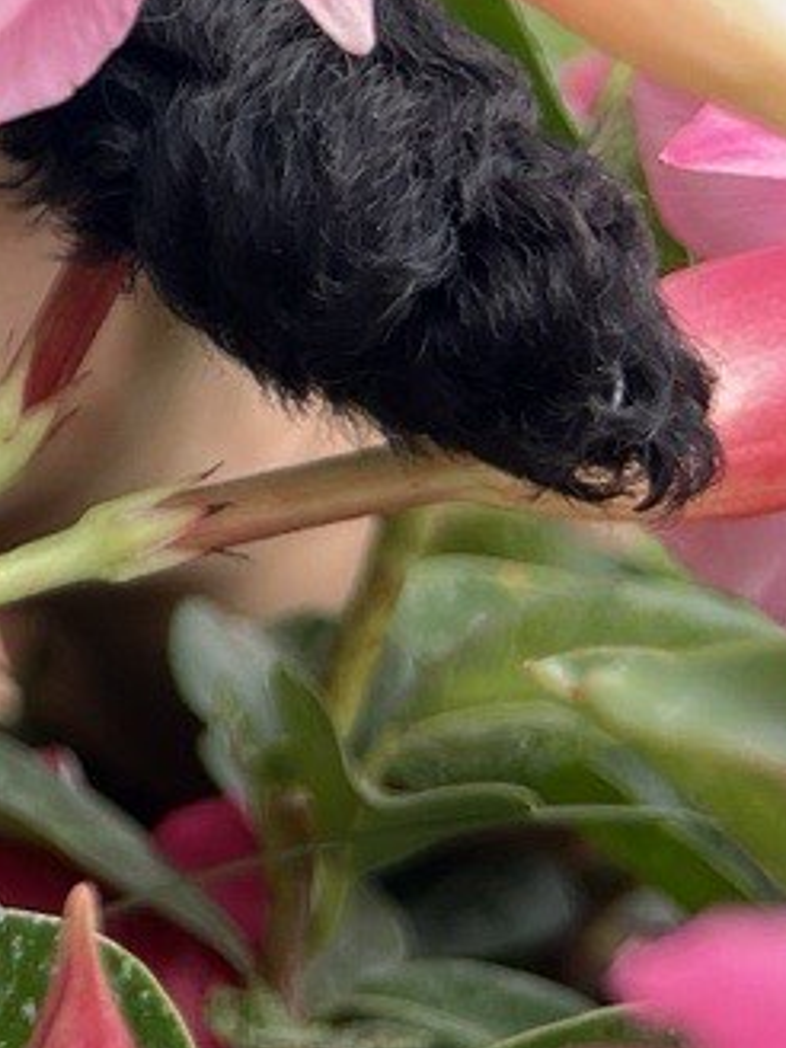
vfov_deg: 14.7
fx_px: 3845
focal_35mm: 127
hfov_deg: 10.7
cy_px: -425
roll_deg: -1.4
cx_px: -744
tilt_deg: -16.6
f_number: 1.5
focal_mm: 5.7
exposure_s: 1/452
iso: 50
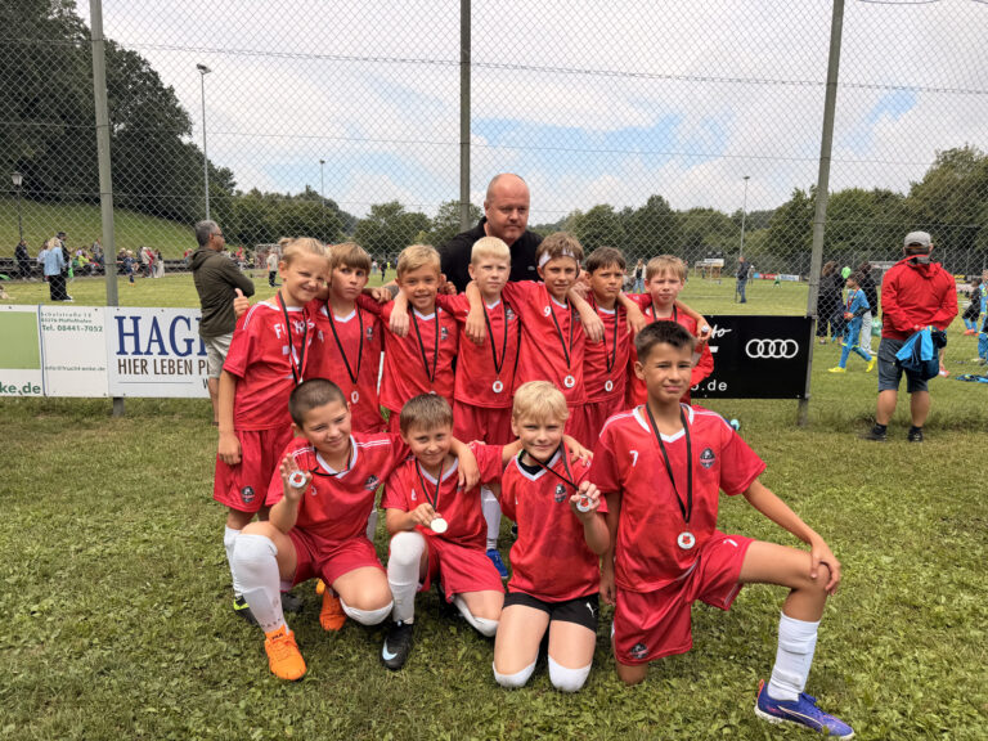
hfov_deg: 71.6
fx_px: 685
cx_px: 494
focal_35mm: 24
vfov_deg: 56.8
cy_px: 370
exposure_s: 1/2703
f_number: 1.78
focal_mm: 6.76
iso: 80
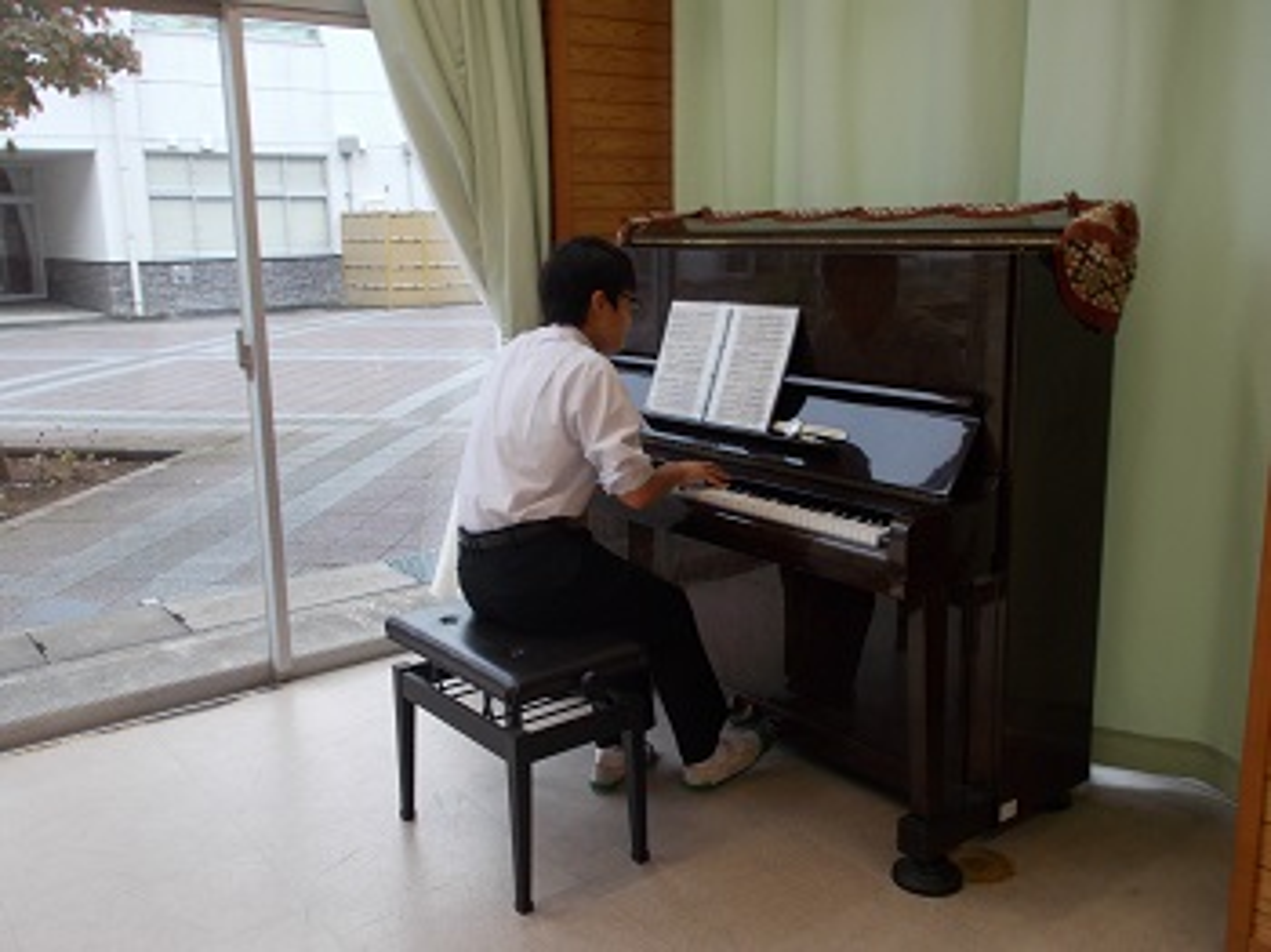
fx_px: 1248
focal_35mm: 34
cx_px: 636
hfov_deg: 54.0
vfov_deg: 41.7
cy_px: 476
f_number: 3.6
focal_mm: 6
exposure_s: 1/40
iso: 80
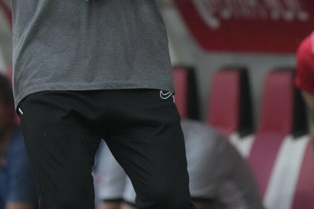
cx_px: 109
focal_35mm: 1371
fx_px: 11950
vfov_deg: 1.0
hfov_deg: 1.5
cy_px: -59
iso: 3200
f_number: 6.3
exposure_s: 1/2000
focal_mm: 512
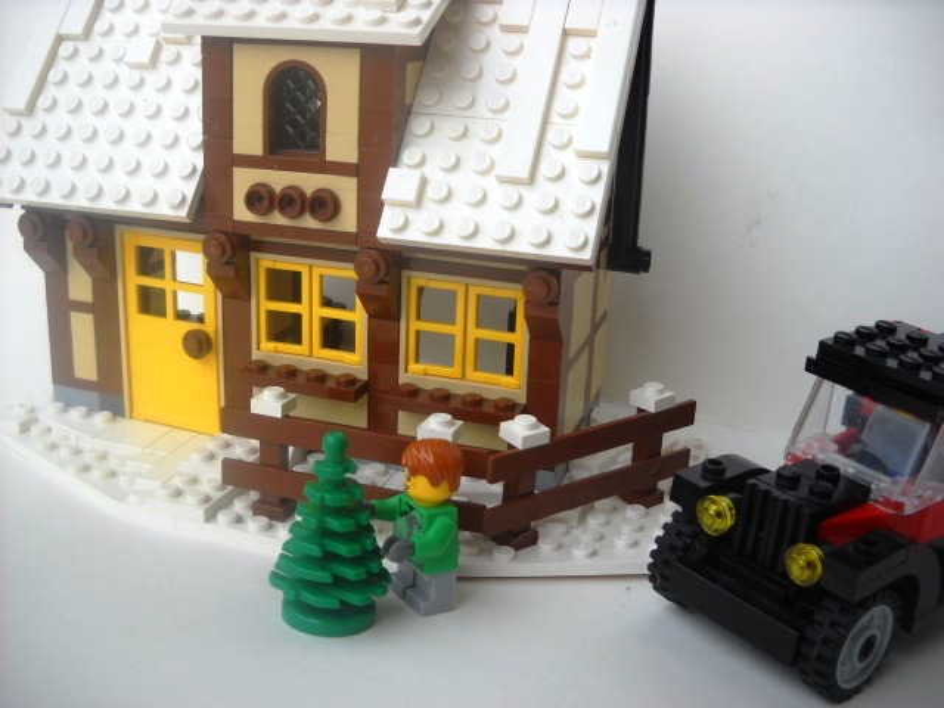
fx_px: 1118
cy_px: 354
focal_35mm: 41
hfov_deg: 45.8
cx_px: 472
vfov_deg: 35.1
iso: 64
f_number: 3.1
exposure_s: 1/105
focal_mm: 6.72
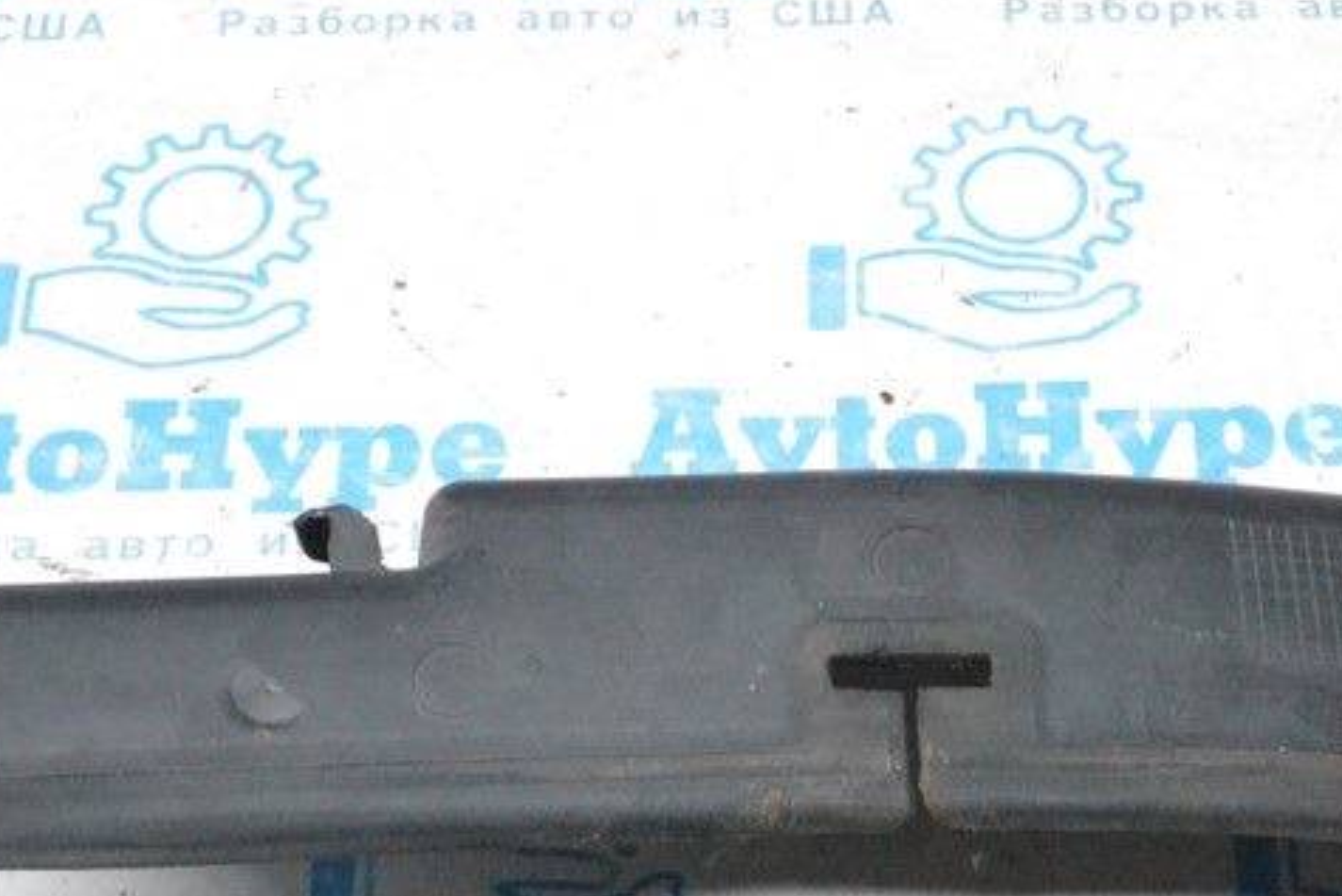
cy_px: 889
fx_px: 3617
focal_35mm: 97
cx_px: 1088
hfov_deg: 20.8
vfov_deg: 13.9
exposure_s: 1/125
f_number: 10
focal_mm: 30
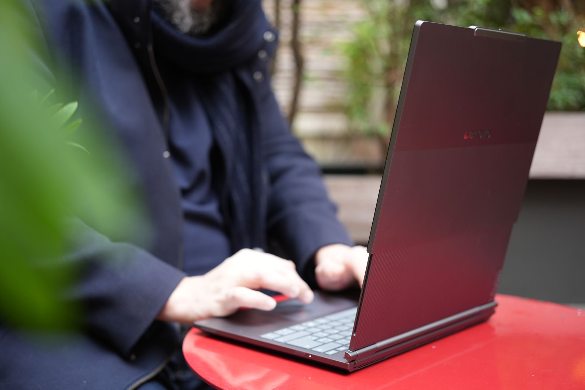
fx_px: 812
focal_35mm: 50
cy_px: 195
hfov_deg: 39.6
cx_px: 292
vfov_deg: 27.0
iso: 400
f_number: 2.5
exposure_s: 1/50
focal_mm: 50
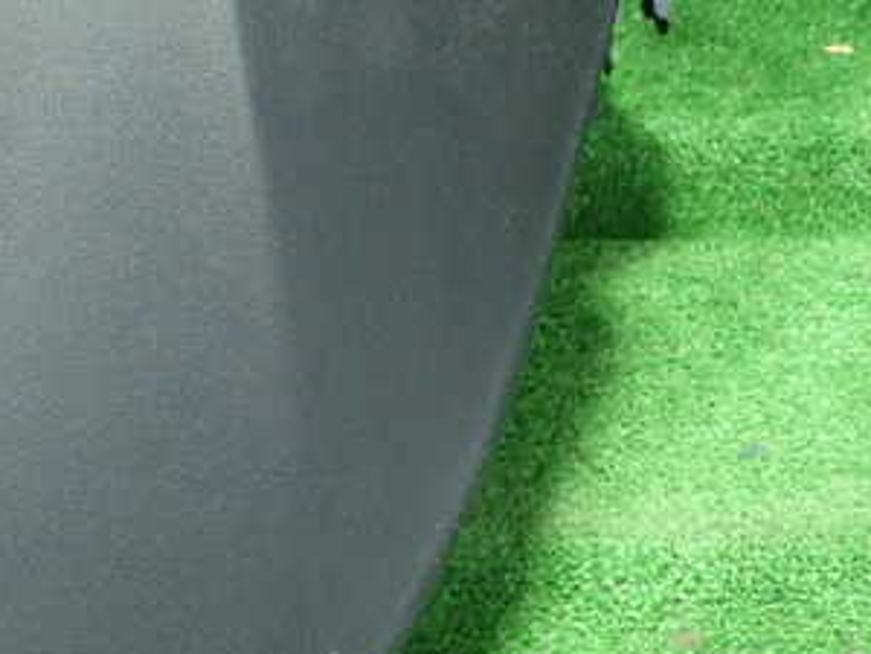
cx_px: 29
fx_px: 1510
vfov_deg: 24.3
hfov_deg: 30.3
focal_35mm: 60
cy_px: 212
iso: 800
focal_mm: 5.5
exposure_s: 1/80
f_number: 2.3
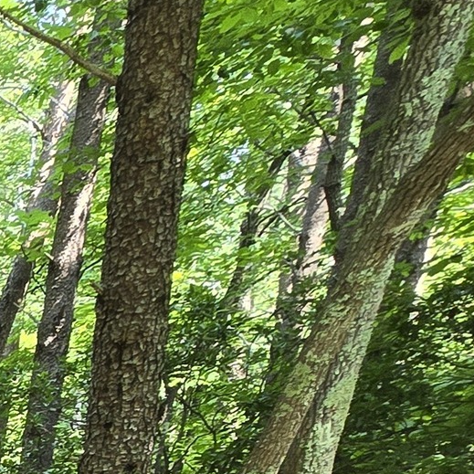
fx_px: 1053
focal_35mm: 68
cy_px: 785
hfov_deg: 14.1
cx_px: -731
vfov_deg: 20.3
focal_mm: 2.2
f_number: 2.2
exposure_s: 1/60
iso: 50
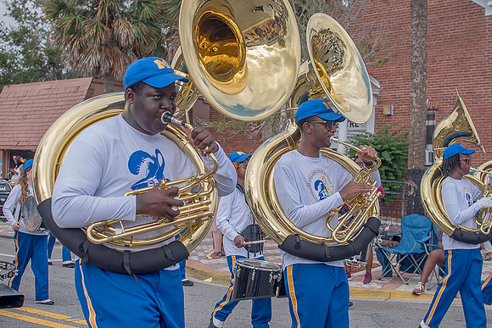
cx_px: 246
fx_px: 711
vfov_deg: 26.0
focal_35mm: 52
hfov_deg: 38.2
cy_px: 164
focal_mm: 35
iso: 100
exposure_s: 1/500
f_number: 4
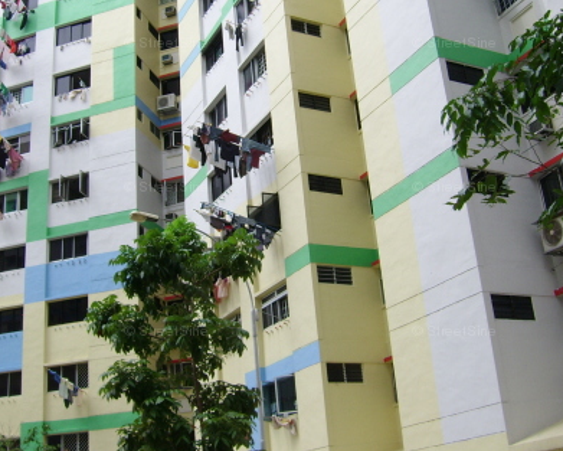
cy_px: 189
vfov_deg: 31.4
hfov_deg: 38.6
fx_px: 800
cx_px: 232
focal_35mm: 48
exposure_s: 1/250
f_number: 5.8
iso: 50
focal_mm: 5.95
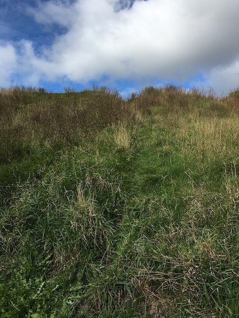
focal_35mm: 29
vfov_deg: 61.7
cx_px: 120
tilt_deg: +1.9
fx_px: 267
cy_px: 159
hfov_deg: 48.2
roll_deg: +1.6
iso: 25
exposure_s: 1/1451
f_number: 2.2
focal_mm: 4.15
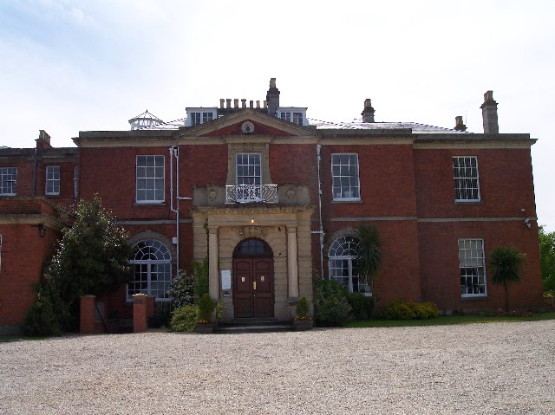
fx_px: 609
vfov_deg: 37.7
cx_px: 278
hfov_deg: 49.0
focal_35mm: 38
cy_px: 208
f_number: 4.8
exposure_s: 1/700
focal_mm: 8
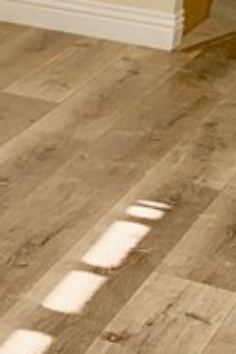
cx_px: -558
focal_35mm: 149
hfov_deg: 7.6
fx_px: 1465
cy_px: 150
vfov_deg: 13.8
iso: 25
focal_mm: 4.25
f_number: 1.8
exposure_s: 1/518
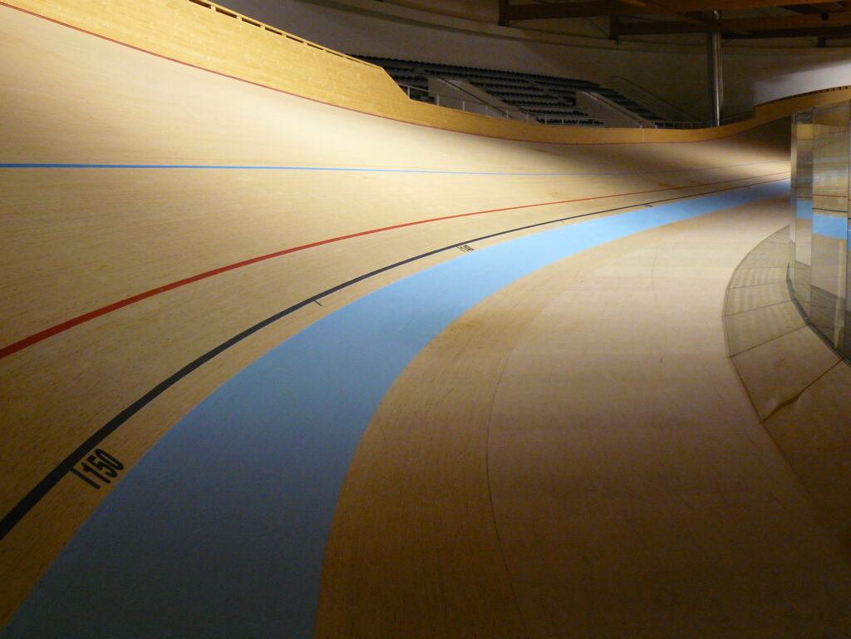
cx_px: 426
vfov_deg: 36.0
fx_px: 983
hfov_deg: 46.8
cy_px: 320
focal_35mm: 40
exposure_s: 1/20
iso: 200
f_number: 2.8
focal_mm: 6
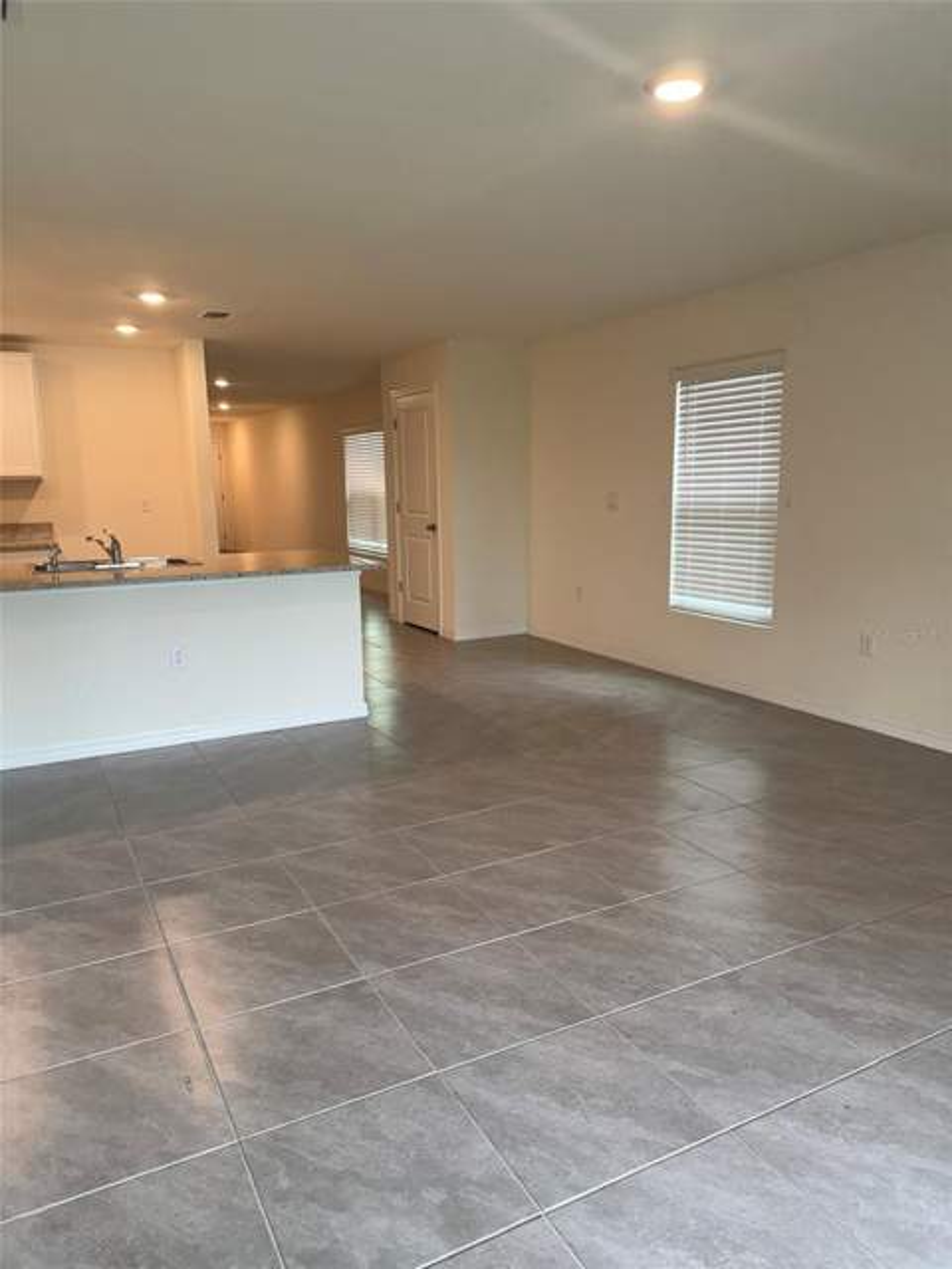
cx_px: 476
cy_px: 634
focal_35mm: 24
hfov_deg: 56.8
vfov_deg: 71.6
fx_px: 880
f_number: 1.78
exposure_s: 1/120
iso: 125
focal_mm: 6.76
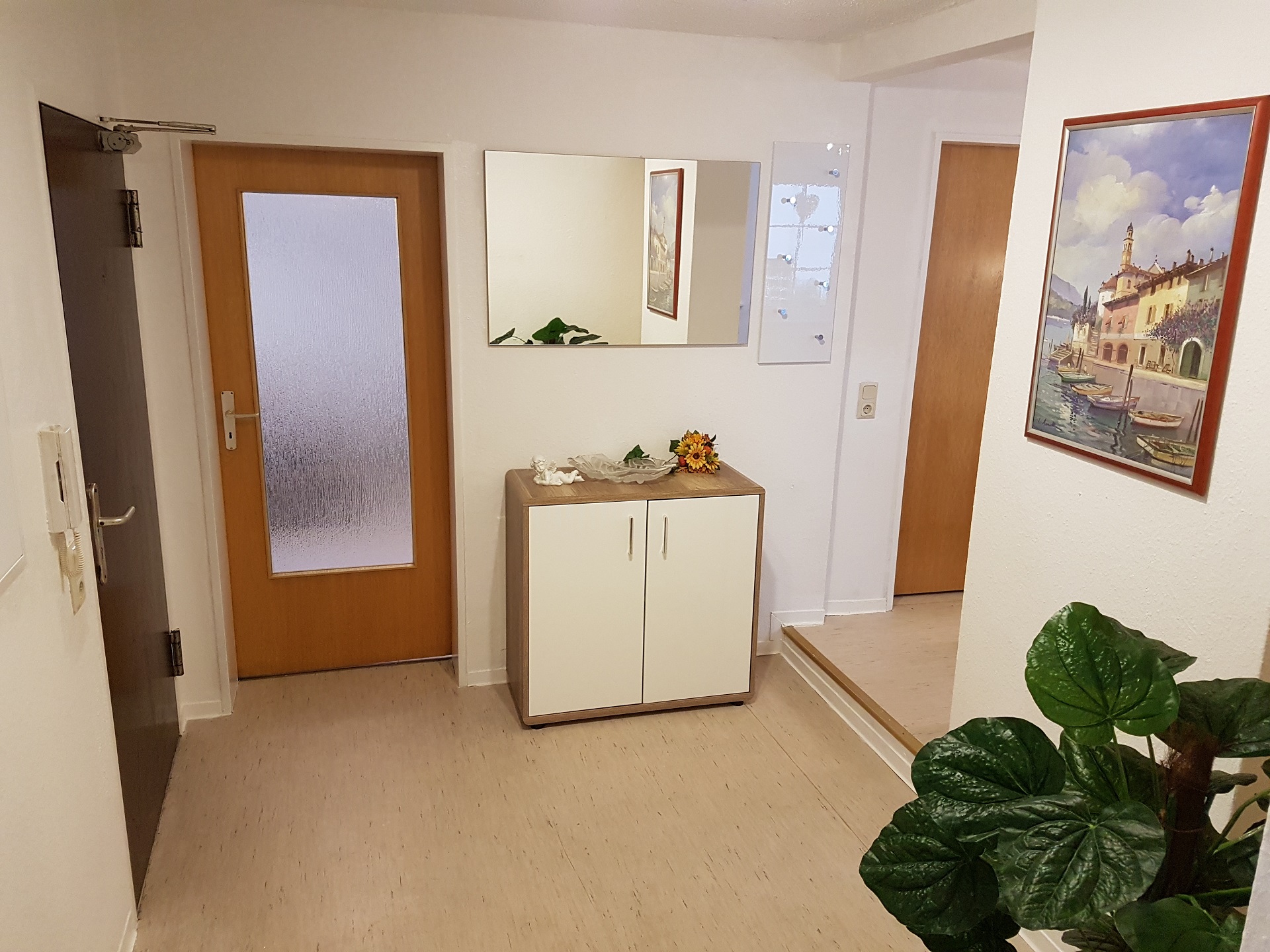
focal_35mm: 26
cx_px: 635
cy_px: 476
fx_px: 954
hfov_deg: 67.3
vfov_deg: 53.1
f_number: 1.7
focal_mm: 4.2
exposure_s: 1/50
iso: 160
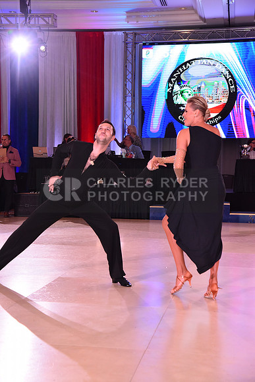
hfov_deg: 21.9
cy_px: 191
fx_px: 658
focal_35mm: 62
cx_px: 128
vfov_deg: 32.4
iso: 2500
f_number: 6.3
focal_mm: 62
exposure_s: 1/320
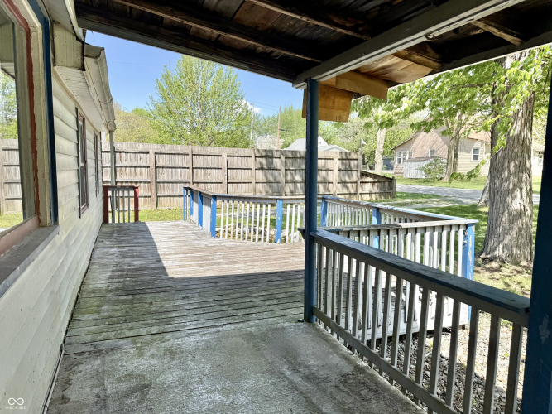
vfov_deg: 56.8
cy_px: 207
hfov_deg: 71.6
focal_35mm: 24
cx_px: 276
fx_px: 383
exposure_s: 1/1949
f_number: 1.78
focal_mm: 6.76
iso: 80
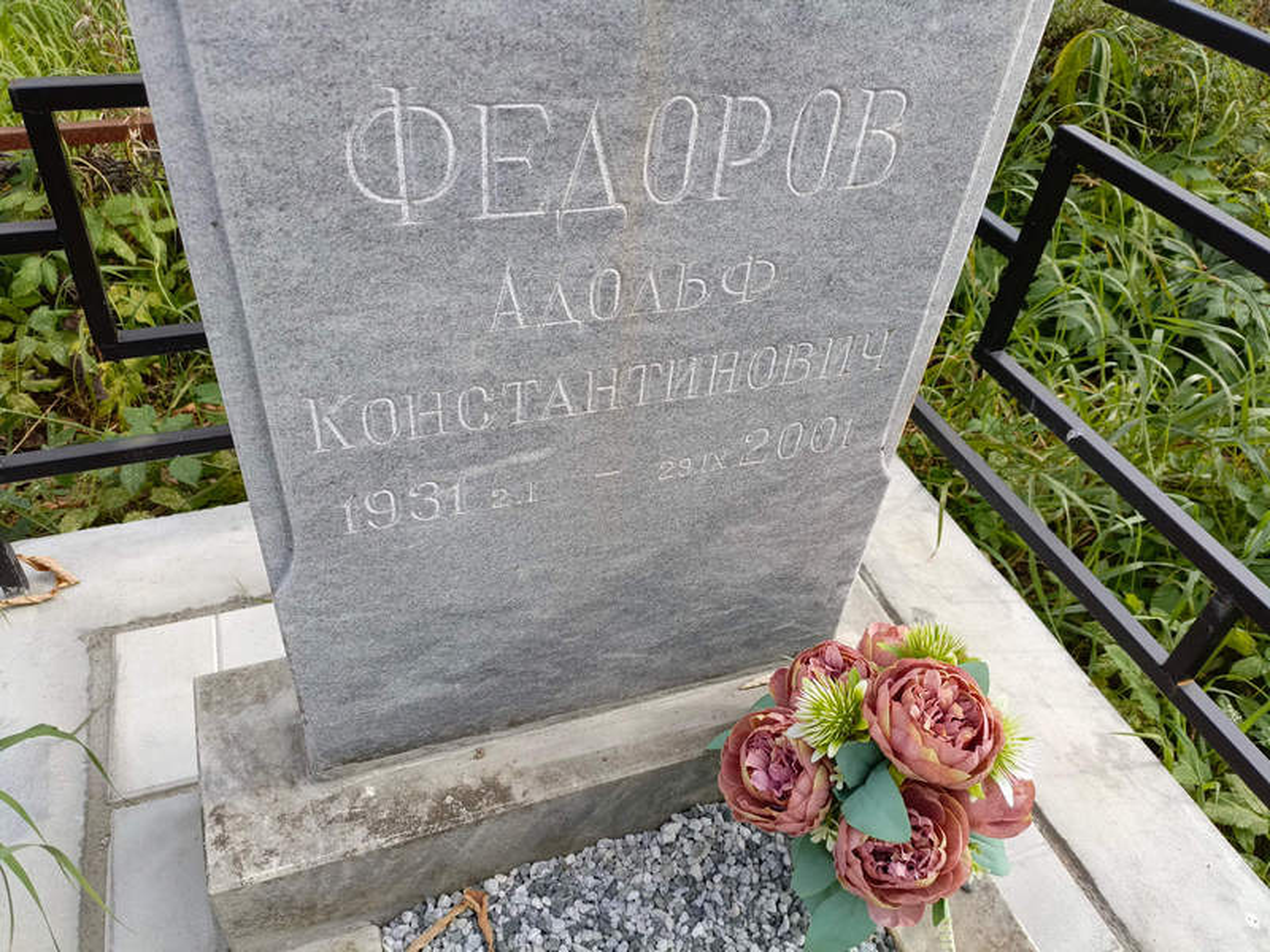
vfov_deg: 54.9
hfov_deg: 69.4
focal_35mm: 25
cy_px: 476
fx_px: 917
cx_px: 635
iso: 112
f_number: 1.69
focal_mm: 4.76
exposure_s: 1/316
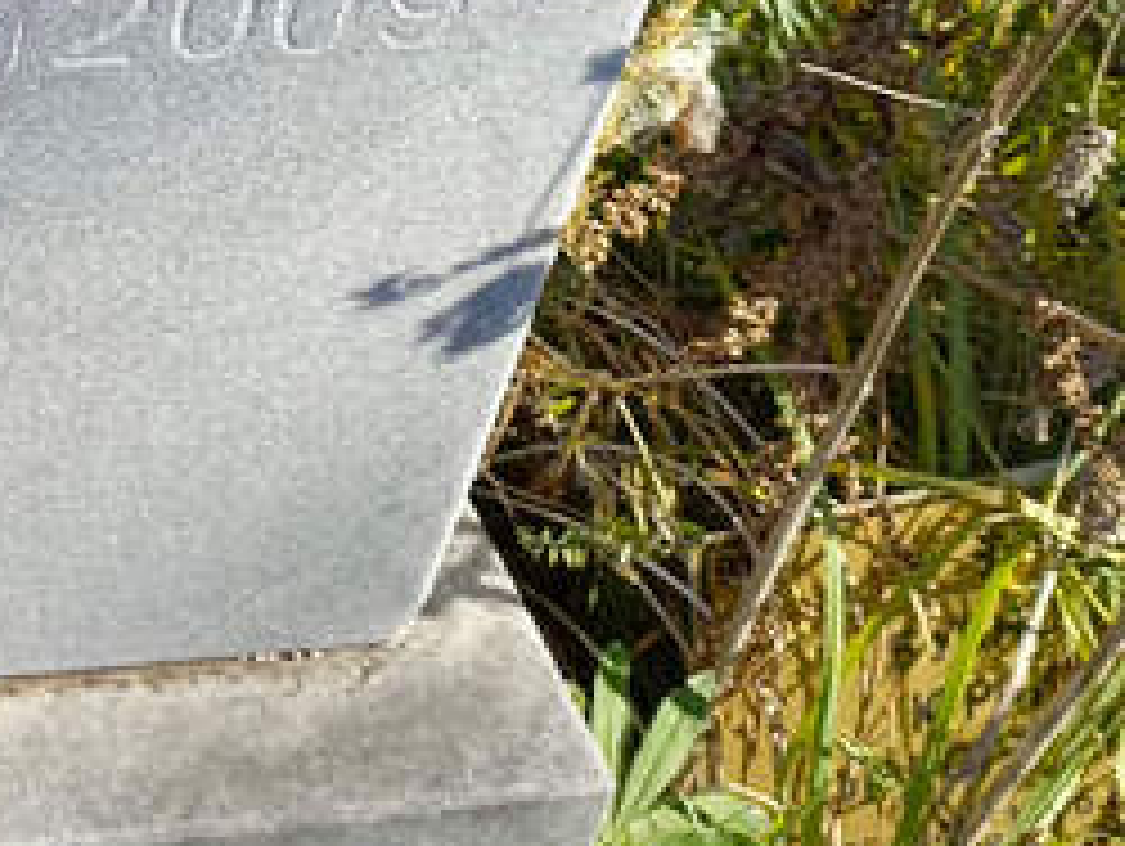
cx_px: -351
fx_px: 2602
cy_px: -220
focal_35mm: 80
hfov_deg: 21.9
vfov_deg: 17.4
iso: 110
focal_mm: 4.76
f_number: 1.69
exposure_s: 1/417
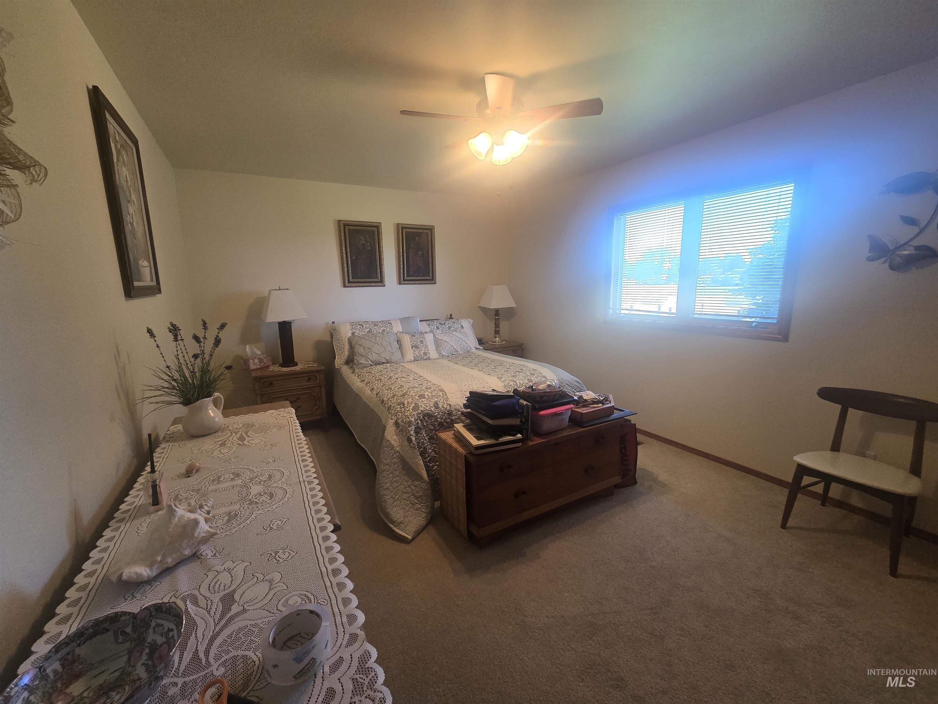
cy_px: 352
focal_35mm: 13
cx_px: 469
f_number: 2.2
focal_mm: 2.2
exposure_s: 1/60
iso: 200
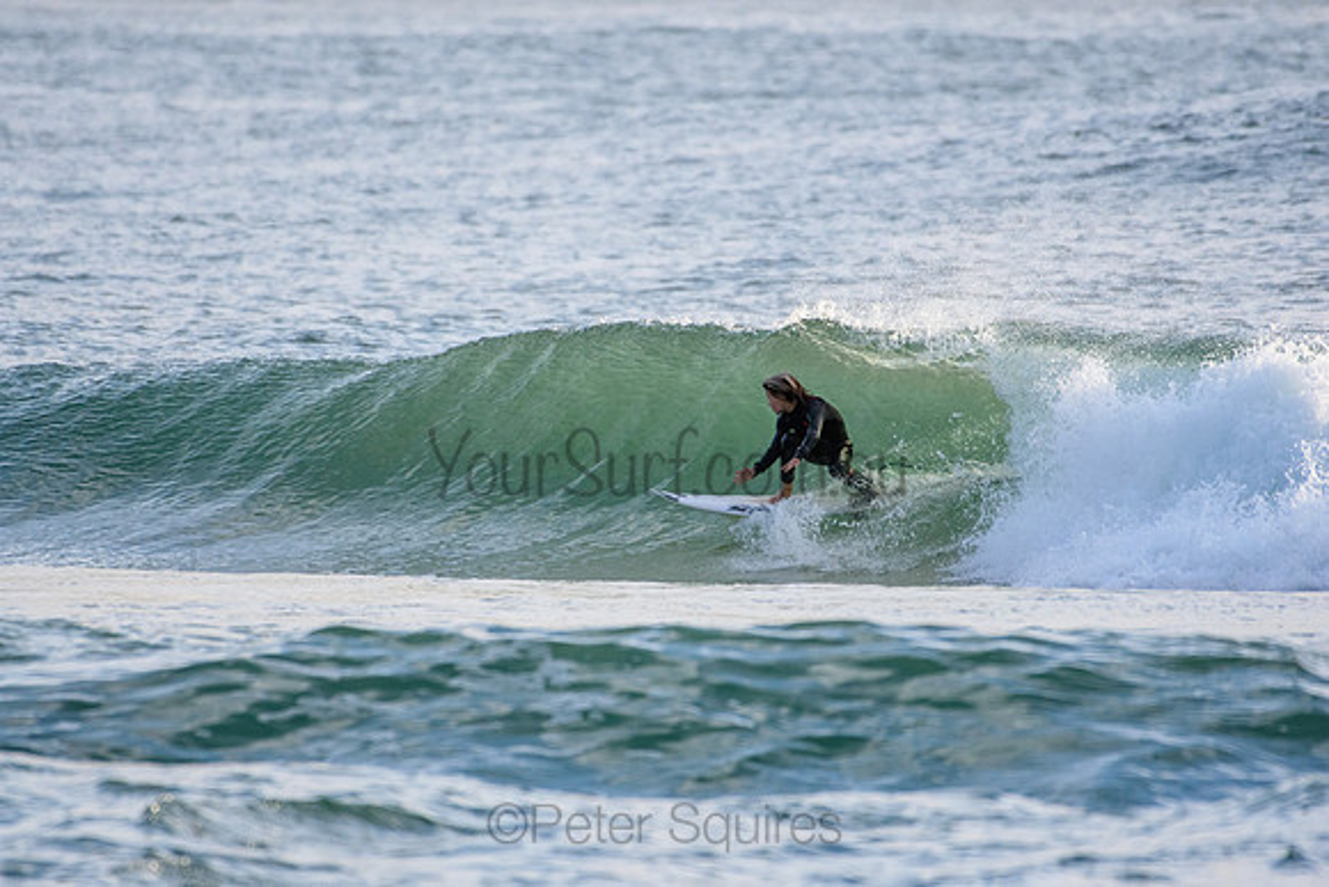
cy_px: 444
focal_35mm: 750
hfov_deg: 2.7
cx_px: 664
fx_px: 27693
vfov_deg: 1.8
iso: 800
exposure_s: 1/2000
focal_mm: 500
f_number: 5.6
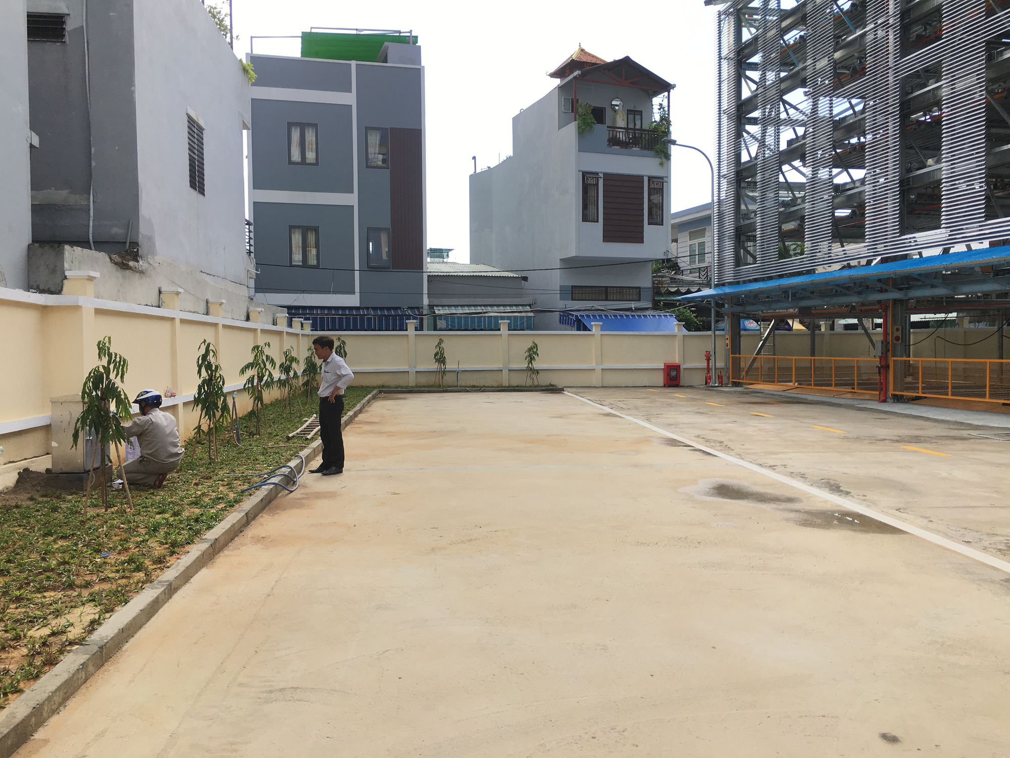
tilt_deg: -0.6
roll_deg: -0.6
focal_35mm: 29
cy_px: 379
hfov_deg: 61.7
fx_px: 846
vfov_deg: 48.2
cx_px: 505
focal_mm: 4.15
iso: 25
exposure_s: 1/916
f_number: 2.2
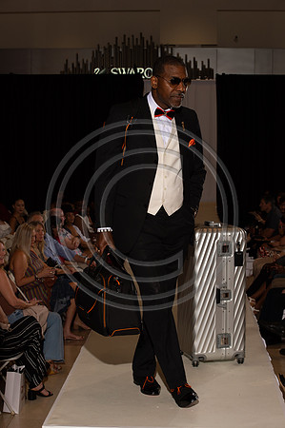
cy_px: 214
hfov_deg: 18.1
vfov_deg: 27.0
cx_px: 142
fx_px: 893
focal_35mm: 75
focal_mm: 75
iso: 800
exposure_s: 1/250
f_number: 9
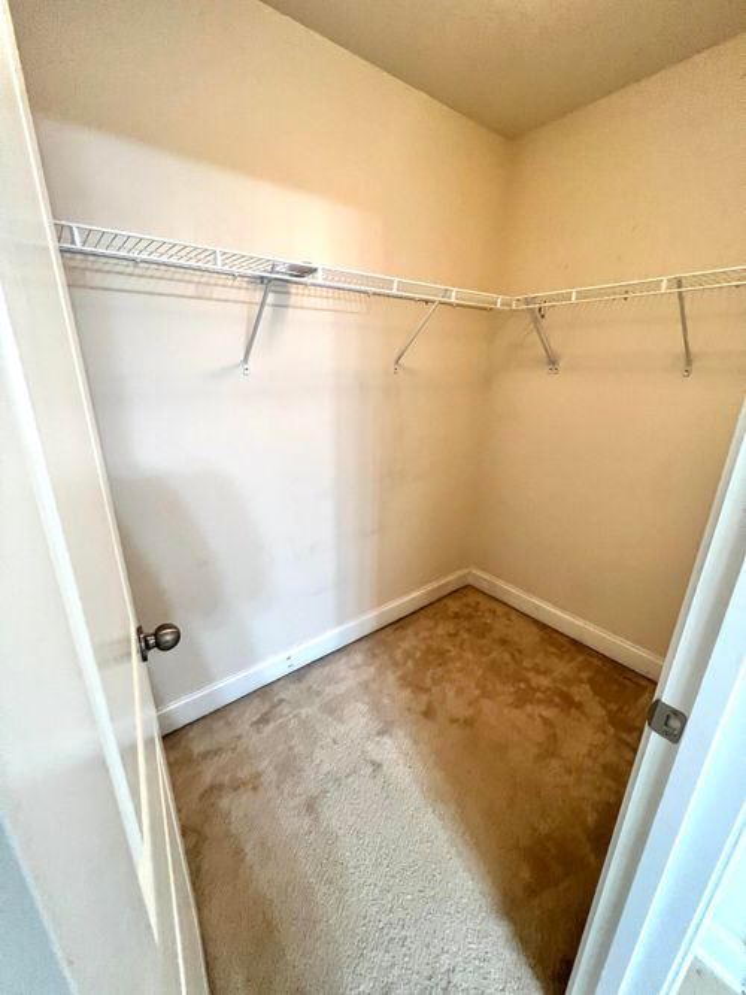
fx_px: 374
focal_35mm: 13
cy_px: 498
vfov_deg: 106.2
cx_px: 373
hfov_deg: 89.9
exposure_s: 1/60
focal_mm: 1.57
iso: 400
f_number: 1.8
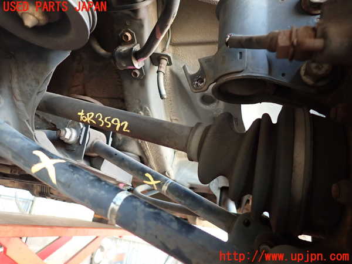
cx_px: 176
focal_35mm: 25
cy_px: 132
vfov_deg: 54.9
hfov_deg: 69.4
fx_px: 254
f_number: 2
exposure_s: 1/30
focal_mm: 4.5
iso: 320
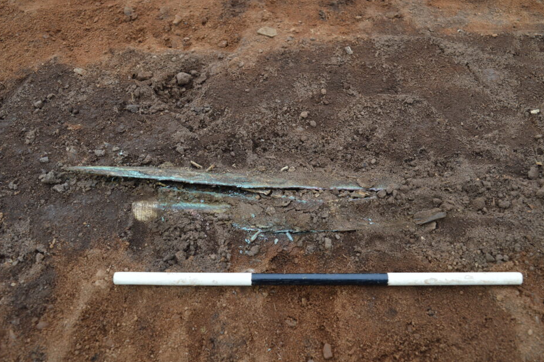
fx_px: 522
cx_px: 282
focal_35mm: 35
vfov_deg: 38.2
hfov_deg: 55.1
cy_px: 198
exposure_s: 1/125
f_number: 5.6
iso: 180
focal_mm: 21
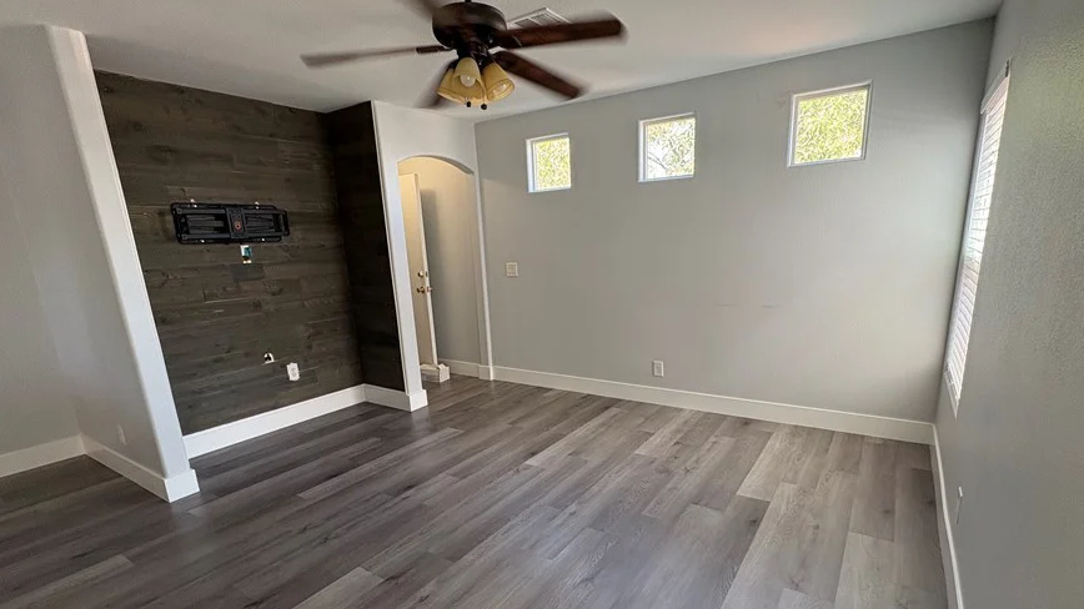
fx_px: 517
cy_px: 367
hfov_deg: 92.6
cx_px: 561
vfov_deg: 60.5
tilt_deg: -14.0
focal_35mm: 18
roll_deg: +2.8
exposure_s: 1/60
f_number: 2.2
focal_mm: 2.22
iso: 125
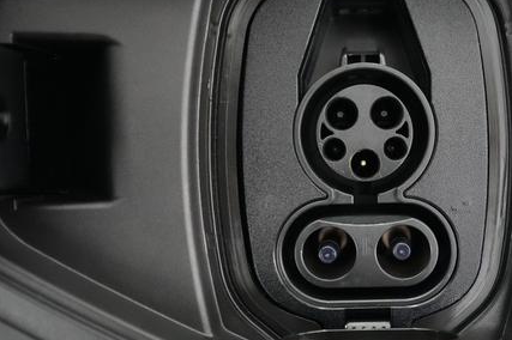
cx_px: 363
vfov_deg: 31.8
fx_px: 597
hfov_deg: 45.3
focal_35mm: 42
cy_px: 183
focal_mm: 28
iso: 12800
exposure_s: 1/100
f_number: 2.8
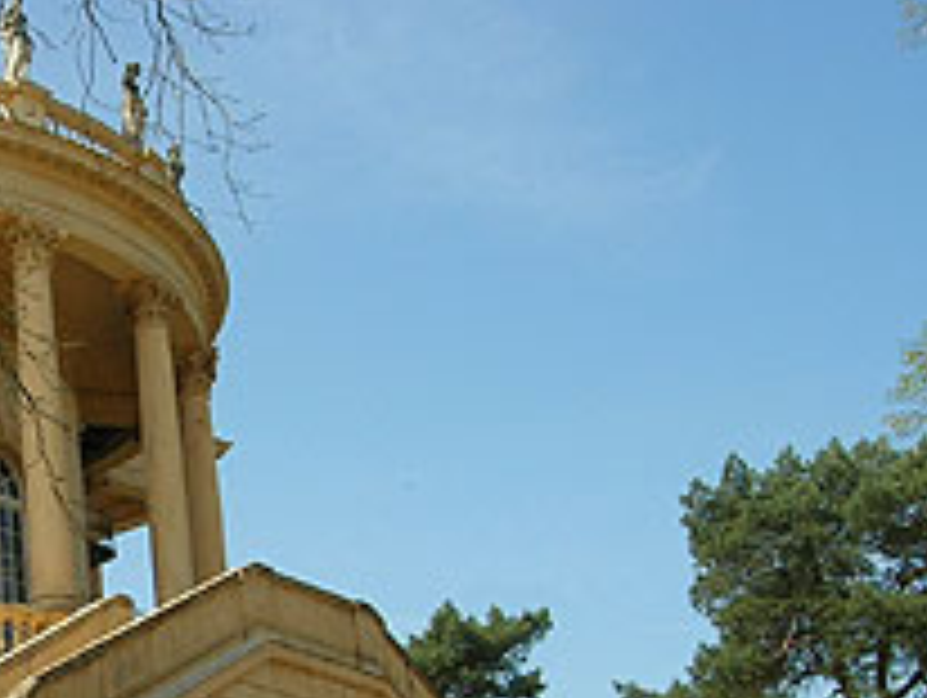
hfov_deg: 22.7
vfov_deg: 17.4
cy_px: 716
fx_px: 2225
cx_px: 36
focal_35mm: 83
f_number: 4.8
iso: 64
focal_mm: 7.8
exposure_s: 1/442
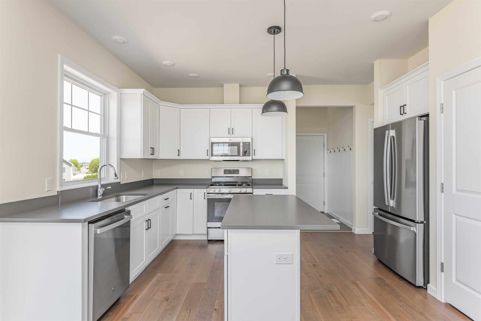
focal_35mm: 19
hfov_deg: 86.9
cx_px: 240
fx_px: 254
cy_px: 160
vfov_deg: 64.6
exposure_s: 1/100
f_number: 6.3
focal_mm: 13
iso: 250
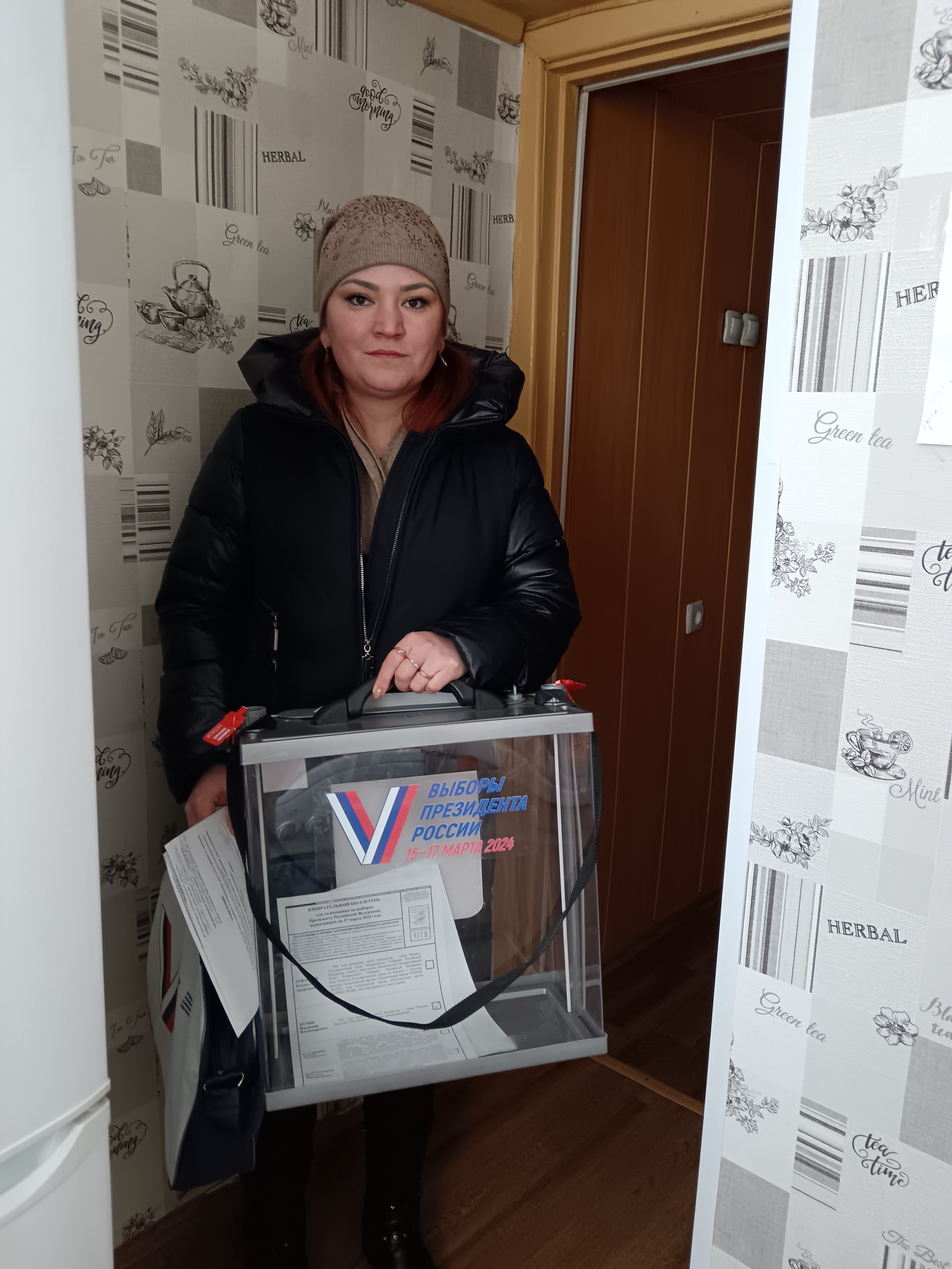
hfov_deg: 51.4
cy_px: 634
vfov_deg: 65.3
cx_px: 476
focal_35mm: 27
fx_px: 990
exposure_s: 1/25
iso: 782
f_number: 1.9
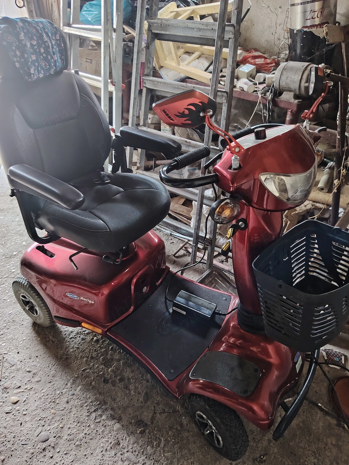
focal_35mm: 24
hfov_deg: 56.8
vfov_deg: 71.6
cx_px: 174
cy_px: 232
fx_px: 323
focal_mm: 5.25
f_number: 1.75
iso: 925
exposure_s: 1/25
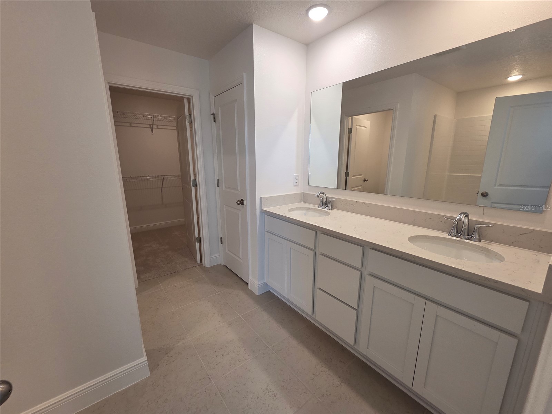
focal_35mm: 13
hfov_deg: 106.2
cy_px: 207
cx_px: 276
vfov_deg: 89.9
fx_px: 207
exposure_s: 1/120
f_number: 2.2
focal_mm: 2.2
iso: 200
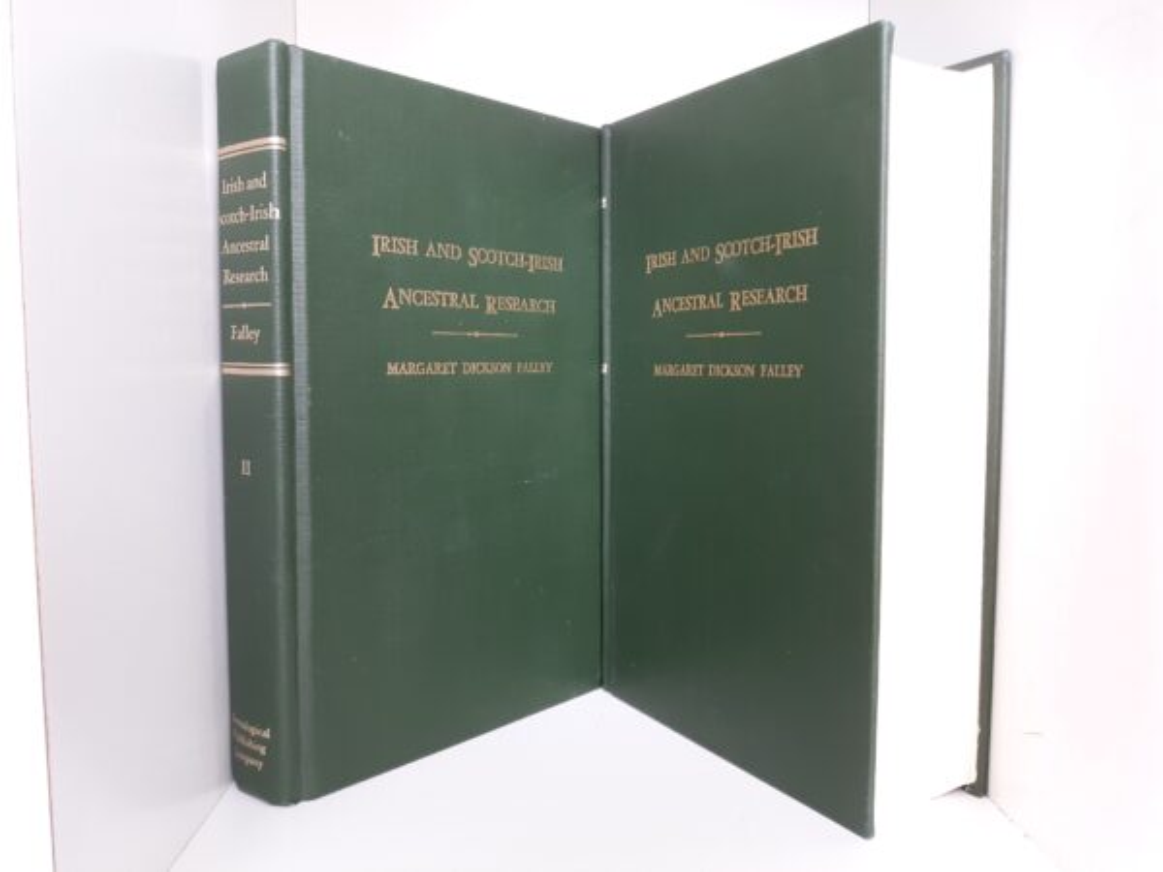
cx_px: 582
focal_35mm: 28
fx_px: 941
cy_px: 436
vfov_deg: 49.7
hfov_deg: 63.4
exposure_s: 1/40
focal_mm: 3.7
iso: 100
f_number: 1.7
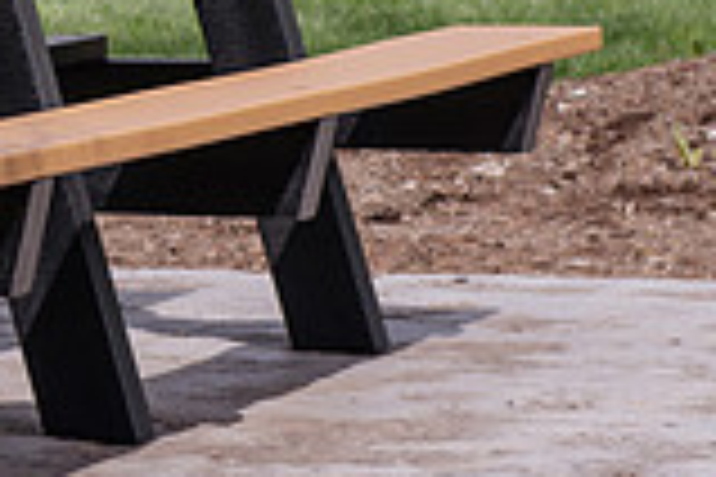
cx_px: -356
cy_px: -205
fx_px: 5091
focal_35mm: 256
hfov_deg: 7.9
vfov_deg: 5.3
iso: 100
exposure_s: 1/320
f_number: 5.6
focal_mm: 70
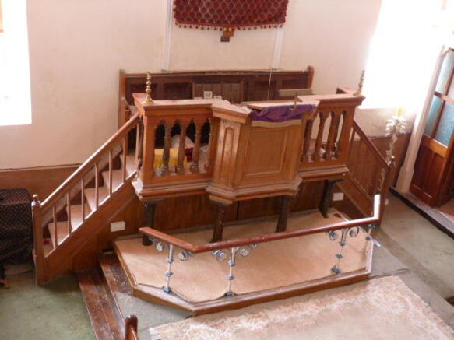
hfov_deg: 45.8
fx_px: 538
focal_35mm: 41
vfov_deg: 35.1
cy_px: 170
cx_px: 227
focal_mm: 7.4
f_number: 3.2
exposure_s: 1/20
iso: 400
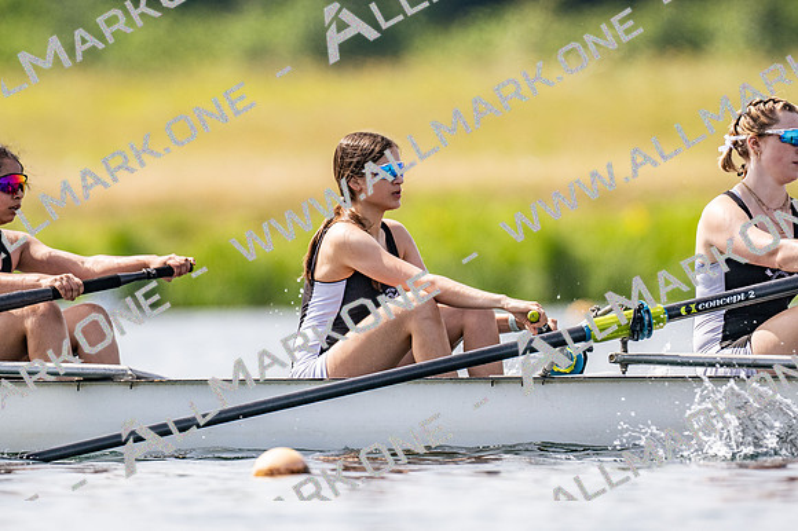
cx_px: 399
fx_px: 19938
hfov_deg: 2.3
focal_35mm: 900
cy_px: 266
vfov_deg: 1.5
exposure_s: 1/2500
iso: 280
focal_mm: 600
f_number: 5
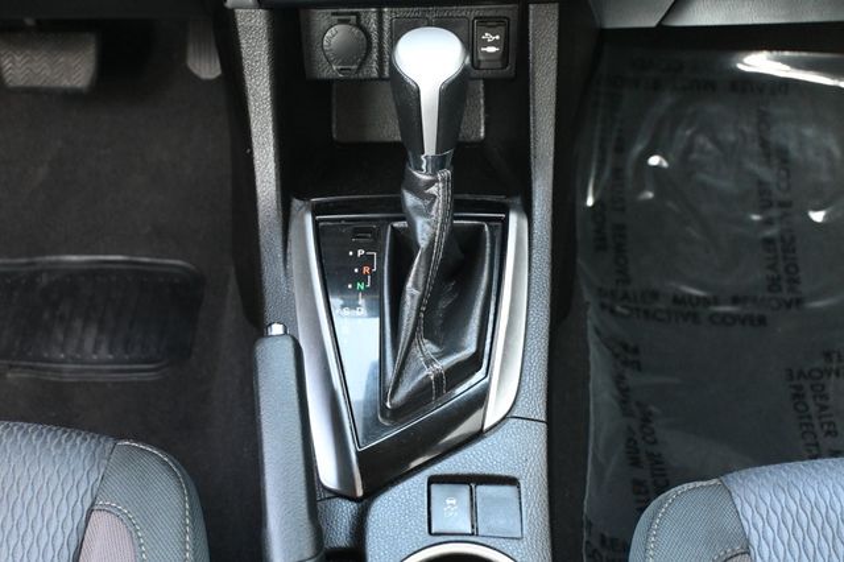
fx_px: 1265
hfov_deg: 36.9
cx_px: 422
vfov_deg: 25.0
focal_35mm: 54
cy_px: 281
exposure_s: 1/80
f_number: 5.3
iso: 3200
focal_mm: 36
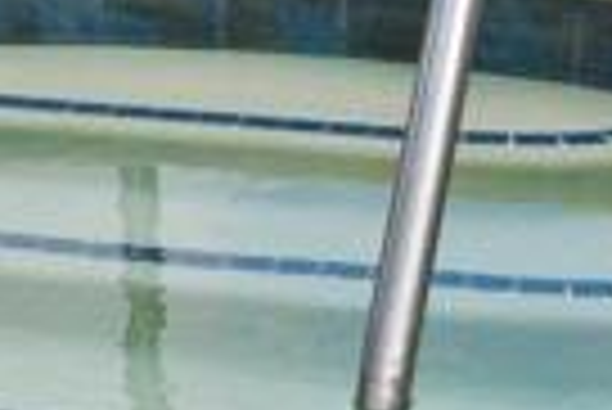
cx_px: -158
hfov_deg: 10.5
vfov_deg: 6.8
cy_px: -570
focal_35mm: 192
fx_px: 3263
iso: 400
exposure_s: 1/1000
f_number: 8
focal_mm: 25.5
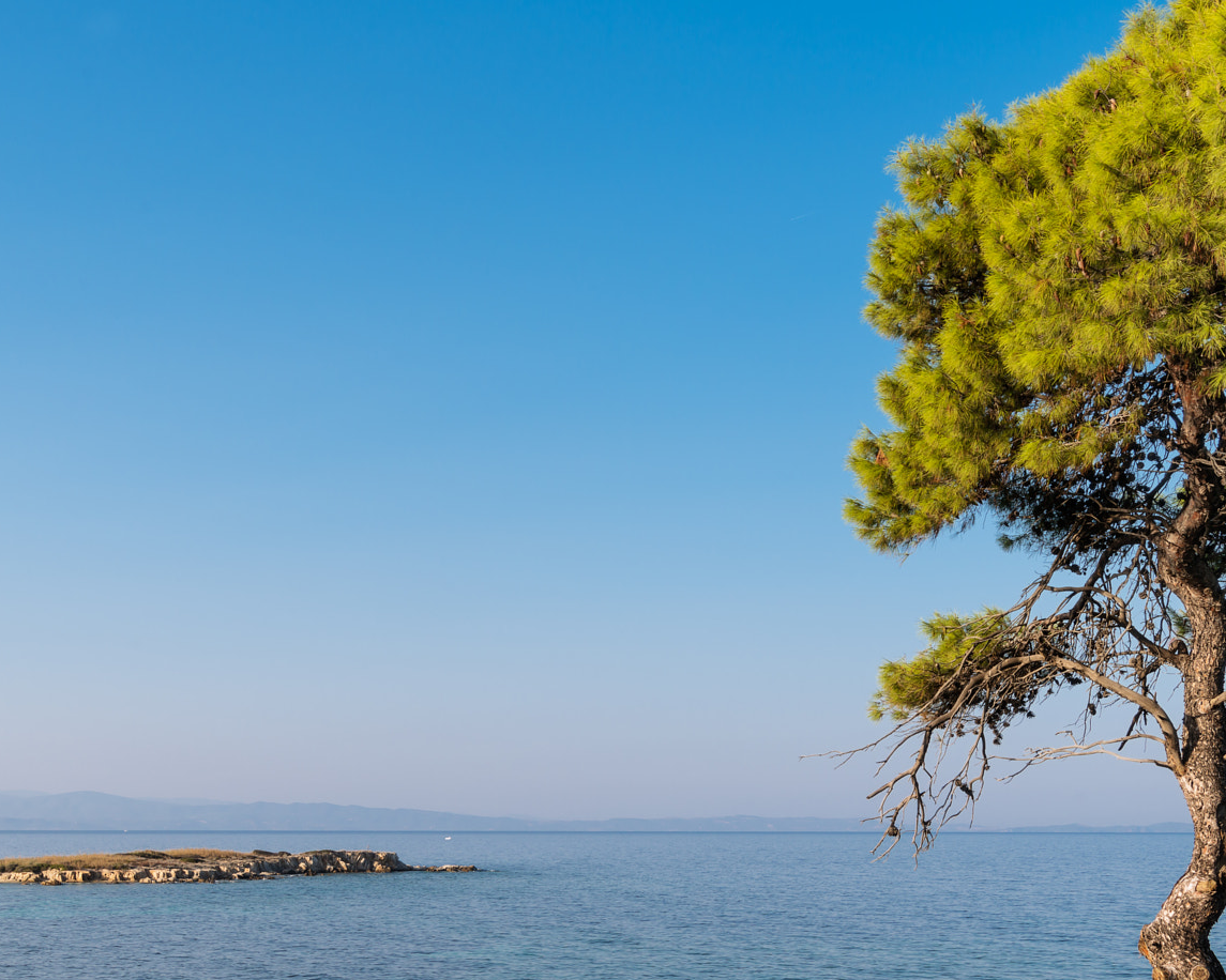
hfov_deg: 39.5
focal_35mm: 47
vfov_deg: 31.9
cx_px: 635
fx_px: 1705
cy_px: 619
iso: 100
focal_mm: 28
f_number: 13
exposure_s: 1/80
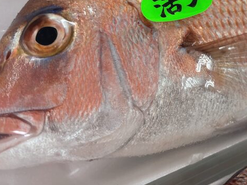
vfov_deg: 26.0
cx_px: 186
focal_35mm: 53
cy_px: -3
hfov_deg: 35.4
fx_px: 378
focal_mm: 5.96
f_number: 1.6
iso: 100
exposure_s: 1/120
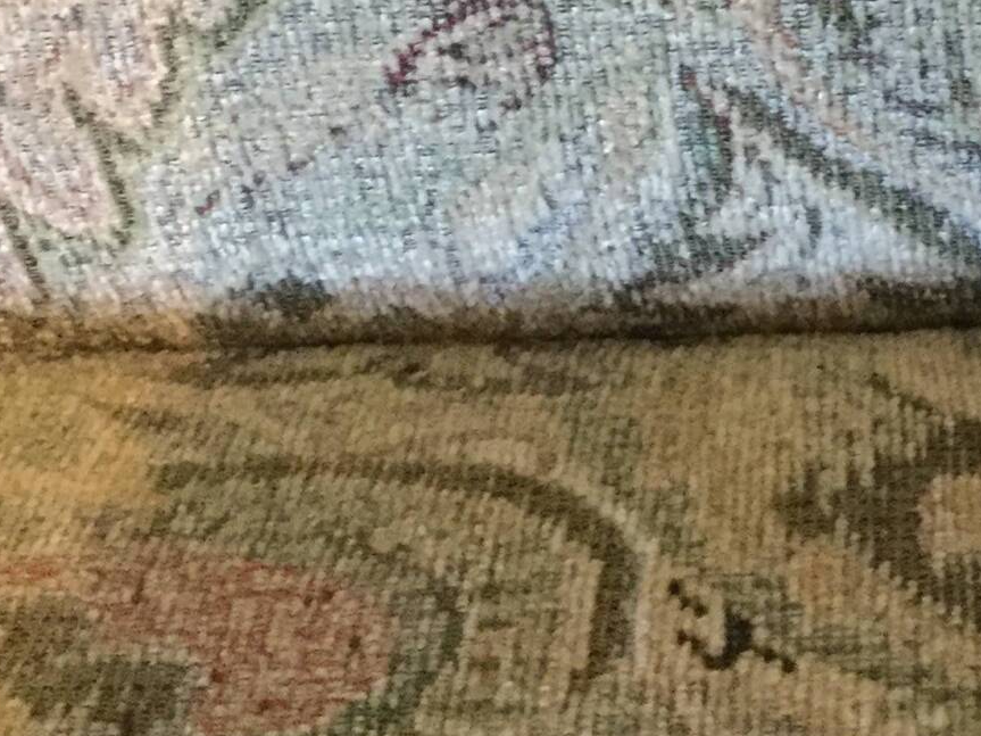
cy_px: -311
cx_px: 1170
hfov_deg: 20.0
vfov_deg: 15.1
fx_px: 2607
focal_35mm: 92
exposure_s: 1/15
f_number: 2.4
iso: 400
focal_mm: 3.3
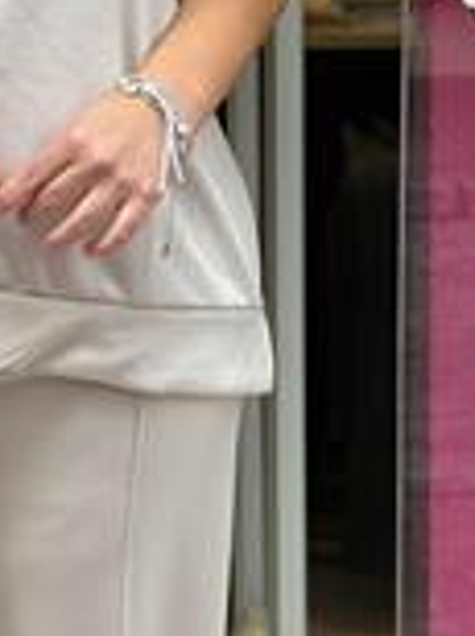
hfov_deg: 11.3
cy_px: -93
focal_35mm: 129
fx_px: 2367
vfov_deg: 14.9
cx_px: -21
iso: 80
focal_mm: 6.86
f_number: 1.78
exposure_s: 1/475
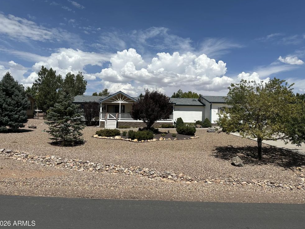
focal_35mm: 25
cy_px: 115
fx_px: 220
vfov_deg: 54.9
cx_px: 154
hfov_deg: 69.4
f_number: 1.78
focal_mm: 6.86
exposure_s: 1/8929
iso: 80
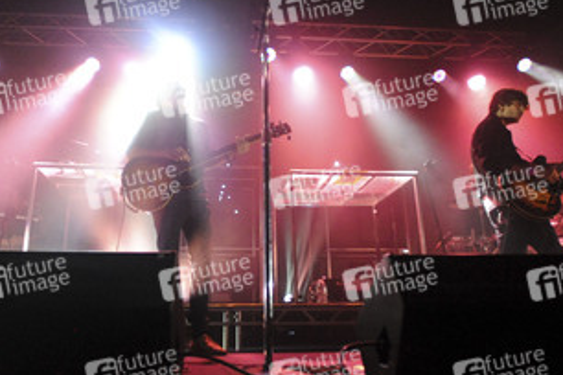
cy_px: 233
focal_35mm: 25
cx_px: 340
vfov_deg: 50.8
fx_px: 391
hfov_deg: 70.7
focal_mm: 17
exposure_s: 1/320
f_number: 2.8
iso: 5000
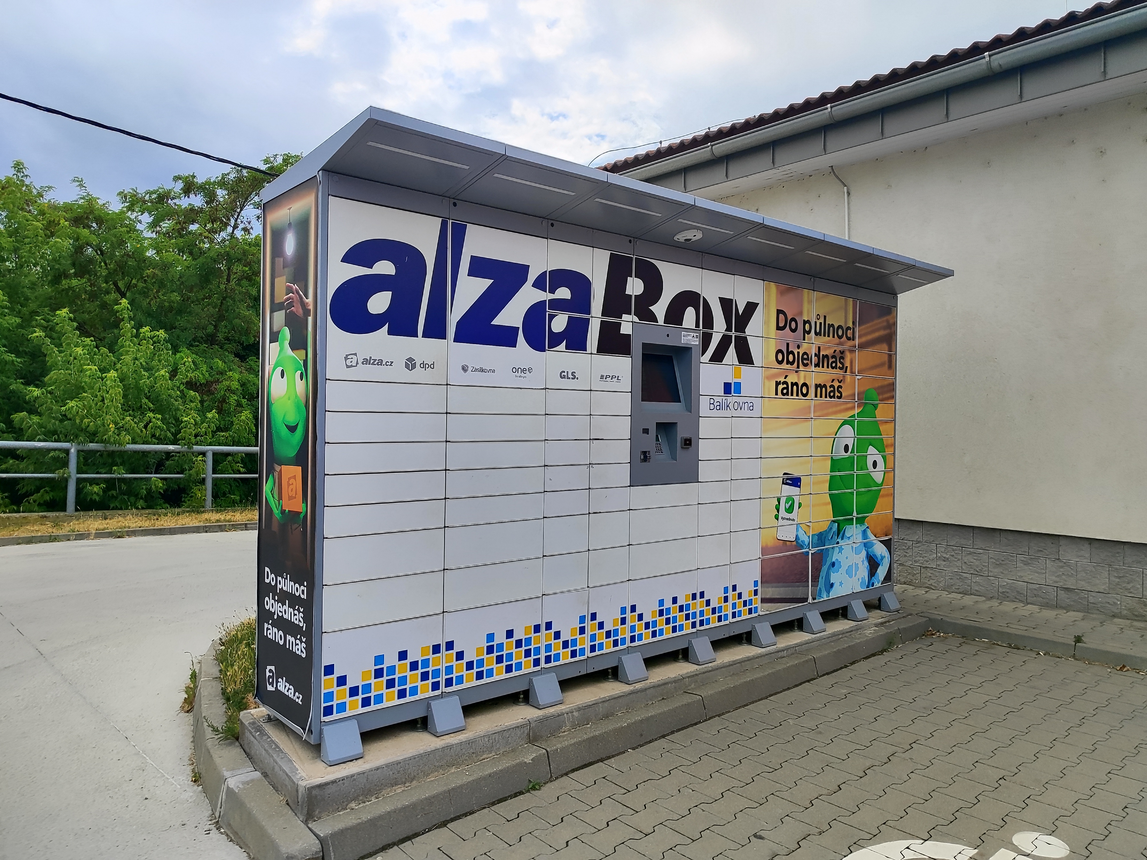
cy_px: 430
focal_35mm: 24
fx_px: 795
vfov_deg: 56.8
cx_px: 574
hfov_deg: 71.6
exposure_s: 1/1442
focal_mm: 5.89
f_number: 1.89
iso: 50
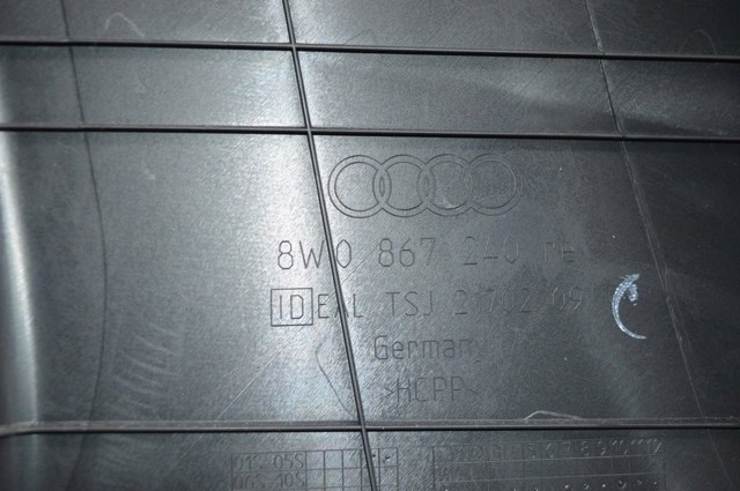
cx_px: 370
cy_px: 246
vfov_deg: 26.4
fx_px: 1047
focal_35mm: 51
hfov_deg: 38.9
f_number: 4.5
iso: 1000
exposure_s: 1/60
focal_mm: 34
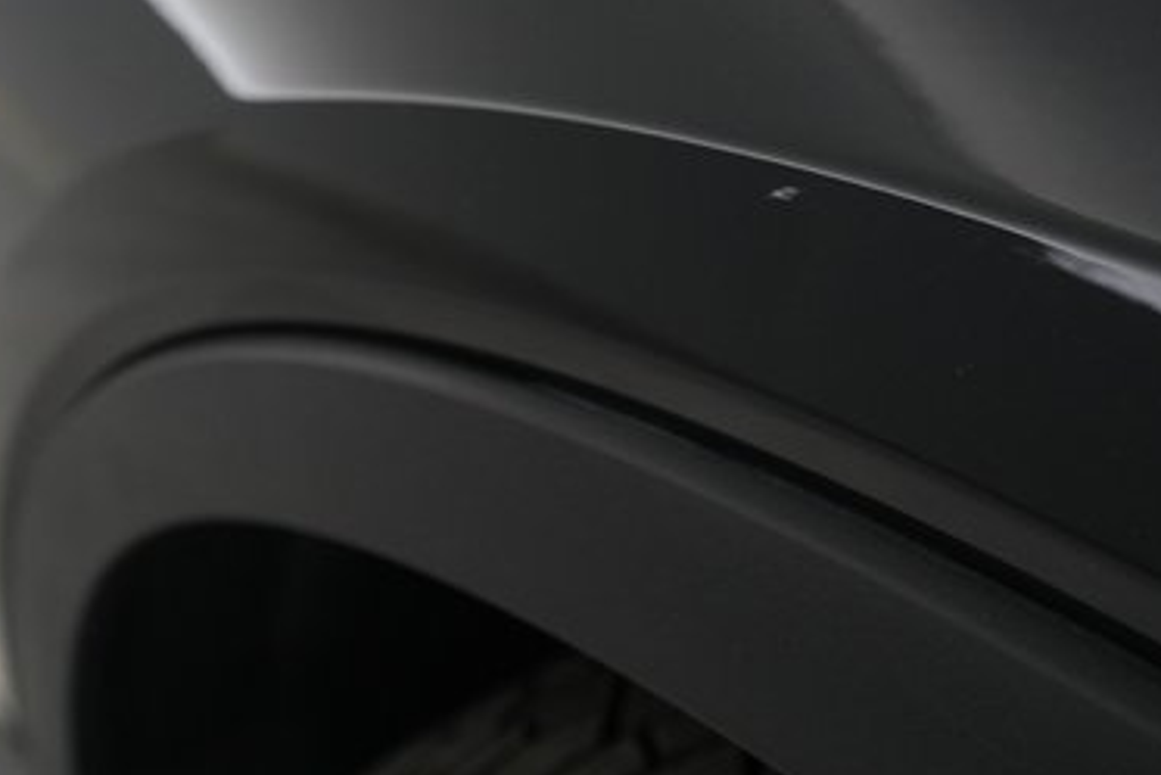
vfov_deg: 27.4
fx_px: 1549
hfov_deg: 41.0
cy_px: 131
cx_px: 504
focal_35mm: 48
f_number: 5
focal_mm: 28
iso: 2500
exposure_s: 1/100
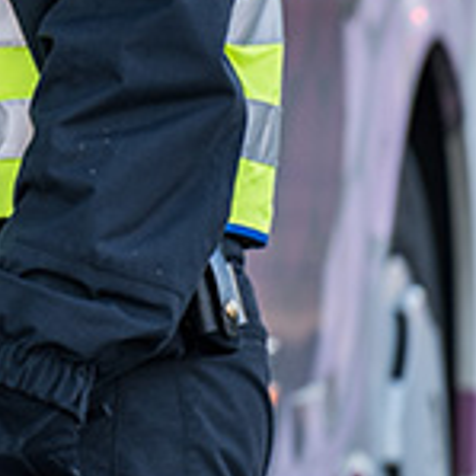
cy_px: -91
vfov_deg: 1.9
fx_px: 14173
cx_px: -591
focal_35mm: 911
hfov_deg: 1.9
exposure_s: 1/160
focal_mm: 200
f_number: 4.5
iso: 125
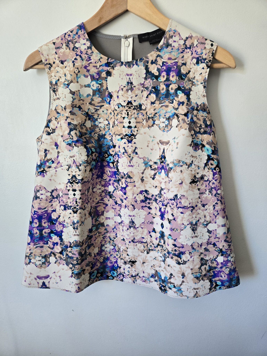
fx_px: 237
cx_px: 134
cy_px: 178
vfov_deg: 73.9
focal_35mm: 23
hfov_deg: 58.9
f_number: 1.8
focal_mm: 5.4
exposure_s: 1/120
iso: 200
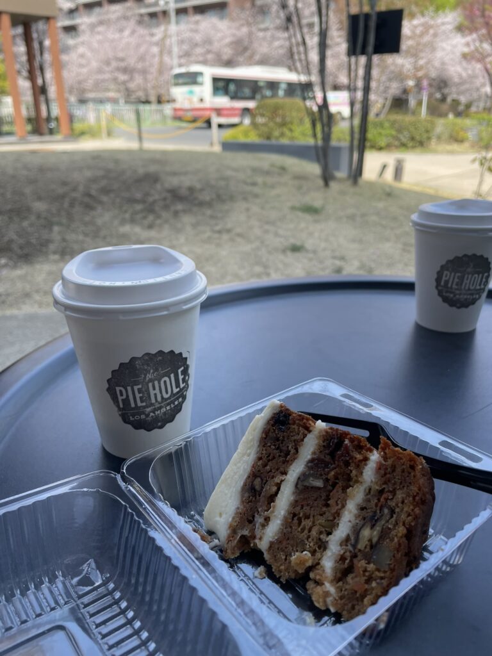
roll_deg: +0.8
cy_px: 328
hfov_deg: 53.1
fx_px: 493
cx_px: 246
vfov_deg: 67.3
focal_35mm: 26
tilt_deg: -22.2
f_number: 1.6
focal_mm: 4.2
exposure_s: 1/711
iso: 32
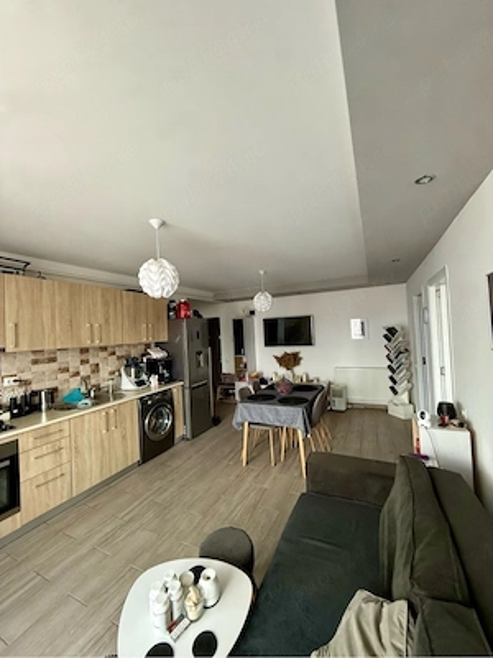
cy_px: 329
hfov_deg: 85.7
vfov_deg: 102.1
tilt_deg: +0.9
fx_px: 266
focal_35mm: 14
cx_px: 246
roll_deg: +3.1
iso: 320
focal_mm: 2.22
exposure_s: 1/90
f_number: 2.2
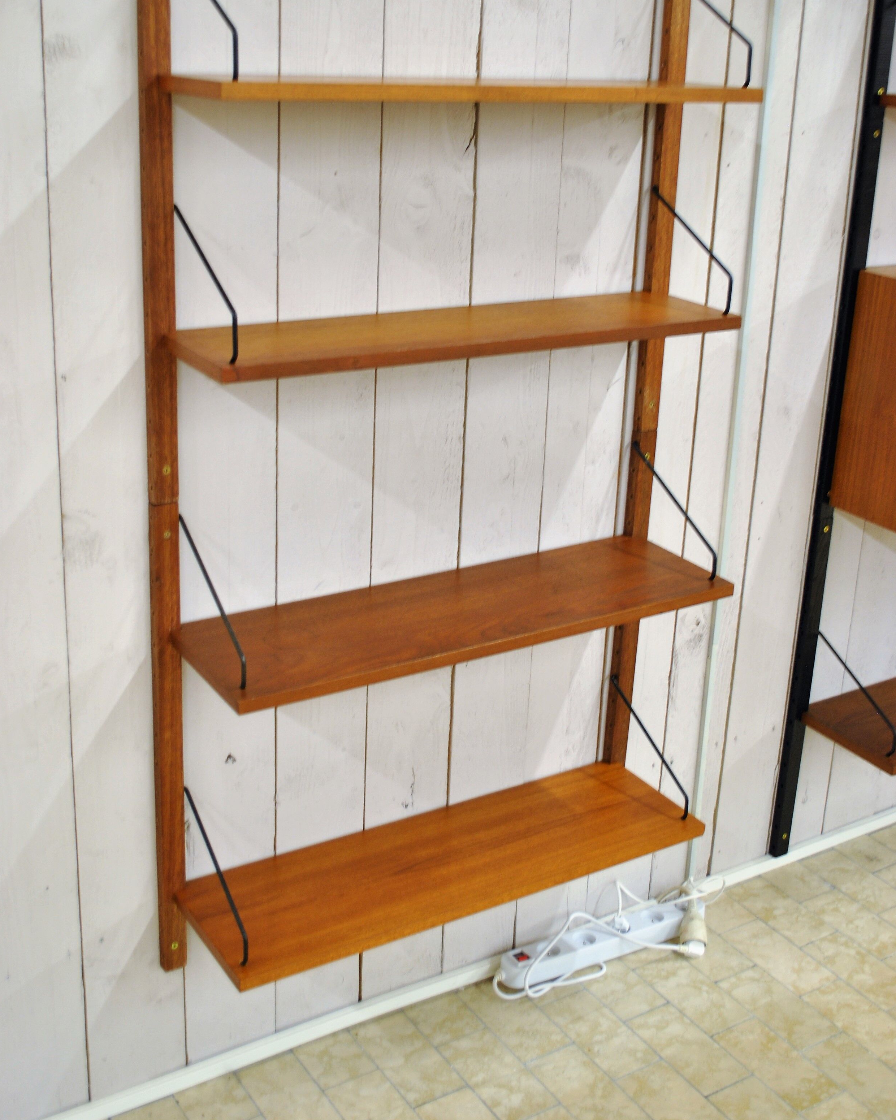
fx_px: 1359
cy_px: 455
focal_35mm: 41
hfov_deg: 36.5
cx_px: 445
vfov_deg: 44.6
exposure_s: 1/10
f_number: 4
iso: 200
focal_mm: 24
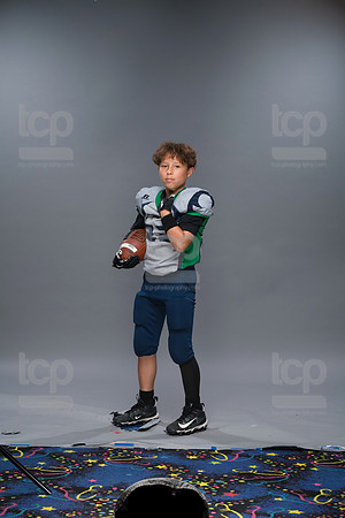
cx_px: 172
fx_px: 1150
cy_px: 259
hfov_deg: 17.1
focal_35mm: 80
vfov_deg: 25.4
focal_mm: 80
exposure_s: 1/250
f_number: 6.3
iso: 320
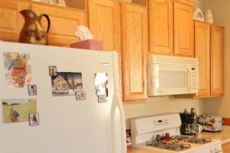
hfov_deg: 44.0
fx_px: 281
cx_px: 149
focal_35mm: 44
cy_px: 110
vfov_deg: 30.1
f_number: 3.5
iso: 200
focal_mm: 5
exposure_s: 1/30
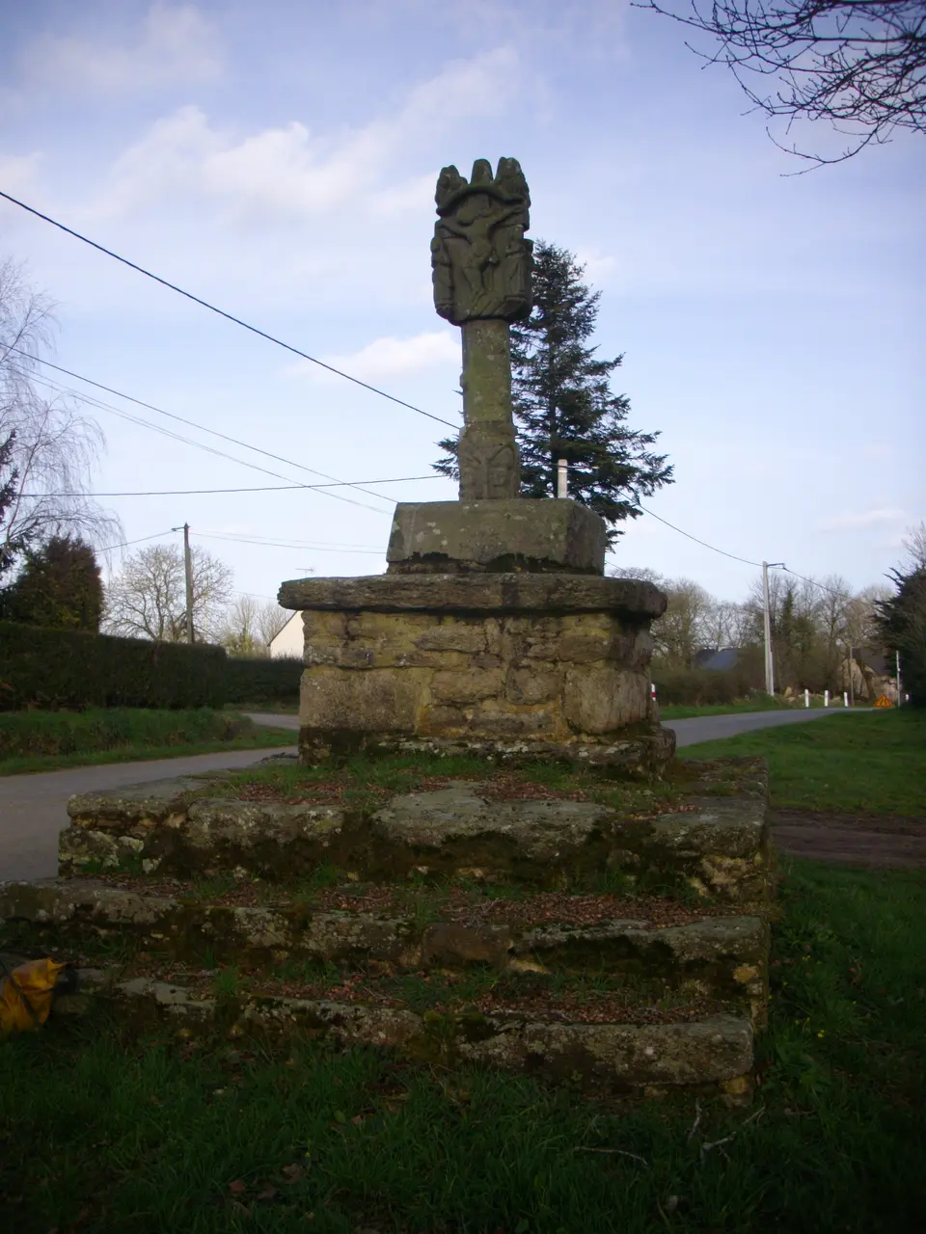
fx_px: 1320
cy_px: 617
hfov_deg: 38.7
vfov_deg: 50.1
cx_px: 463
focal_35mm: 37
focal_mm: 6.2
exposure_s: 1/250
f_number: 5.6
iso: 100
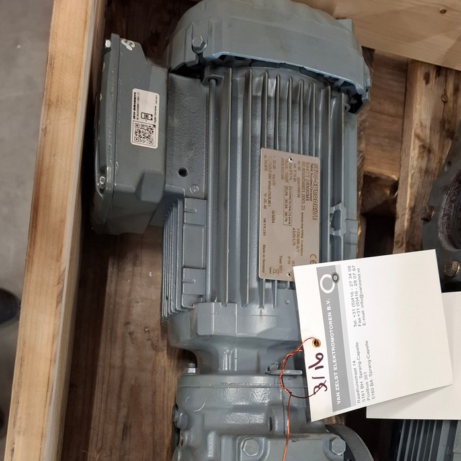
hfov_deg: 47.0
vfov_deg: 45.6
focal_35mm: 35
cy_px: 347
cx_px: 268
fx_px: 527
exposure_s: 1/50
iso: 250
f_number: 1.8
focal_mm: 5.54
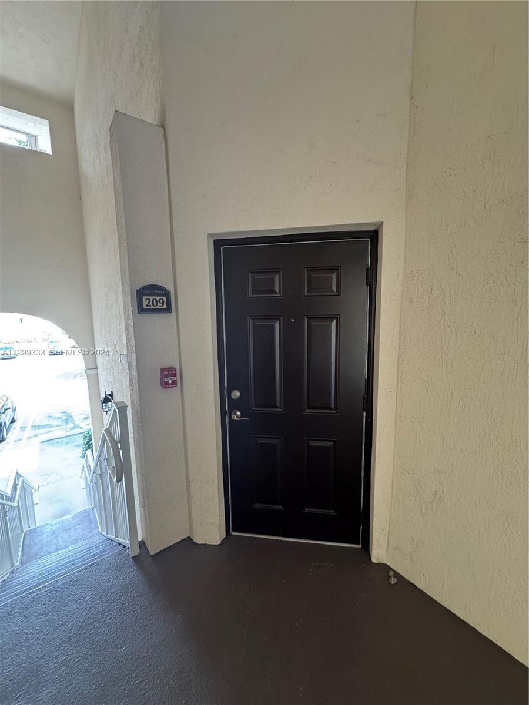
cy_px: 352
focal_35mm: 14
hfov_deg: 85.7
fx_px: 285
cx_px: 264
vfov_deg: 102.1
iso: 320
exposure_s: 1/60
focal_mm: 2.22
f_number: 2.2
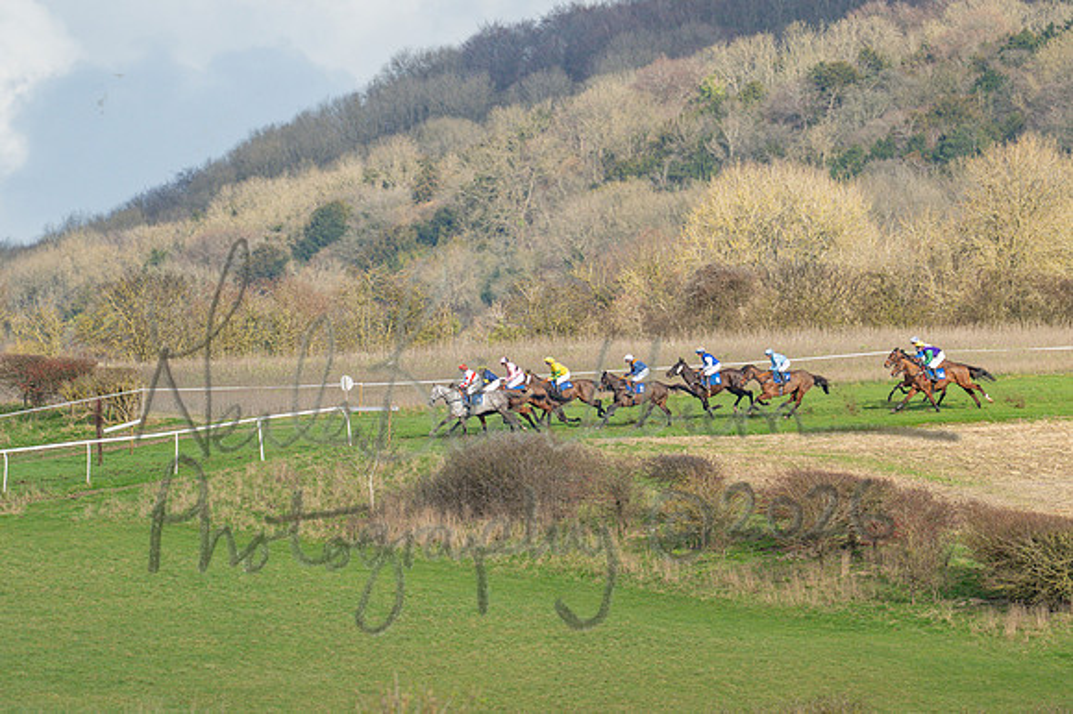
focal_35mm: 666
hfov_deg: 3.1
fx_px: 19824
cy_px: 368
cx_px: 527
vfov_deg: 2.1
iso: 500
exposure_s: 1/2500
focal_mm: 400
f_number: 4.5
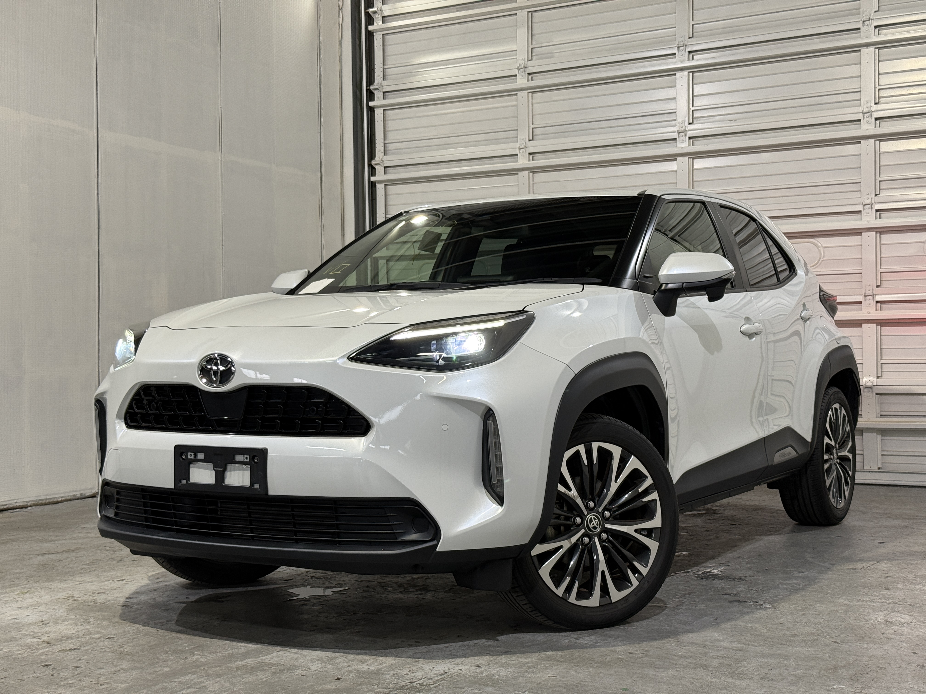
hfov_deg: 39.7
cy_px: 347
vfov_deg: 30.3
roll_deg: +0.2
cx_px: 463
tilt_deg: +0.0
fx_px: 1284
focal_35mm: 48
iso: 80
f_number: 1.78
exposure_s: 1/60
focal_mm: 6.76
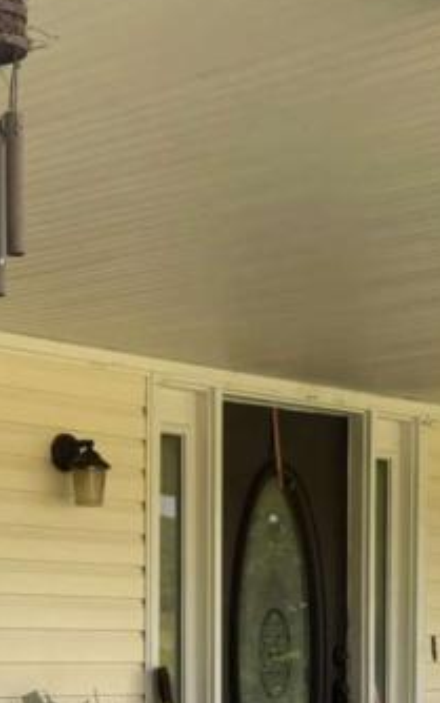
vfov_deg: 20.2
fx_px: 1898
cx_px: 78
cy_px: 747
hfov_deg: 13.2
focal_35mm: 99
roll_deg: +0.0
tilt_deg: -1.6
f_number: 1.6
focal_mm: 5.96
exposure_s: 1/635
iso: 50
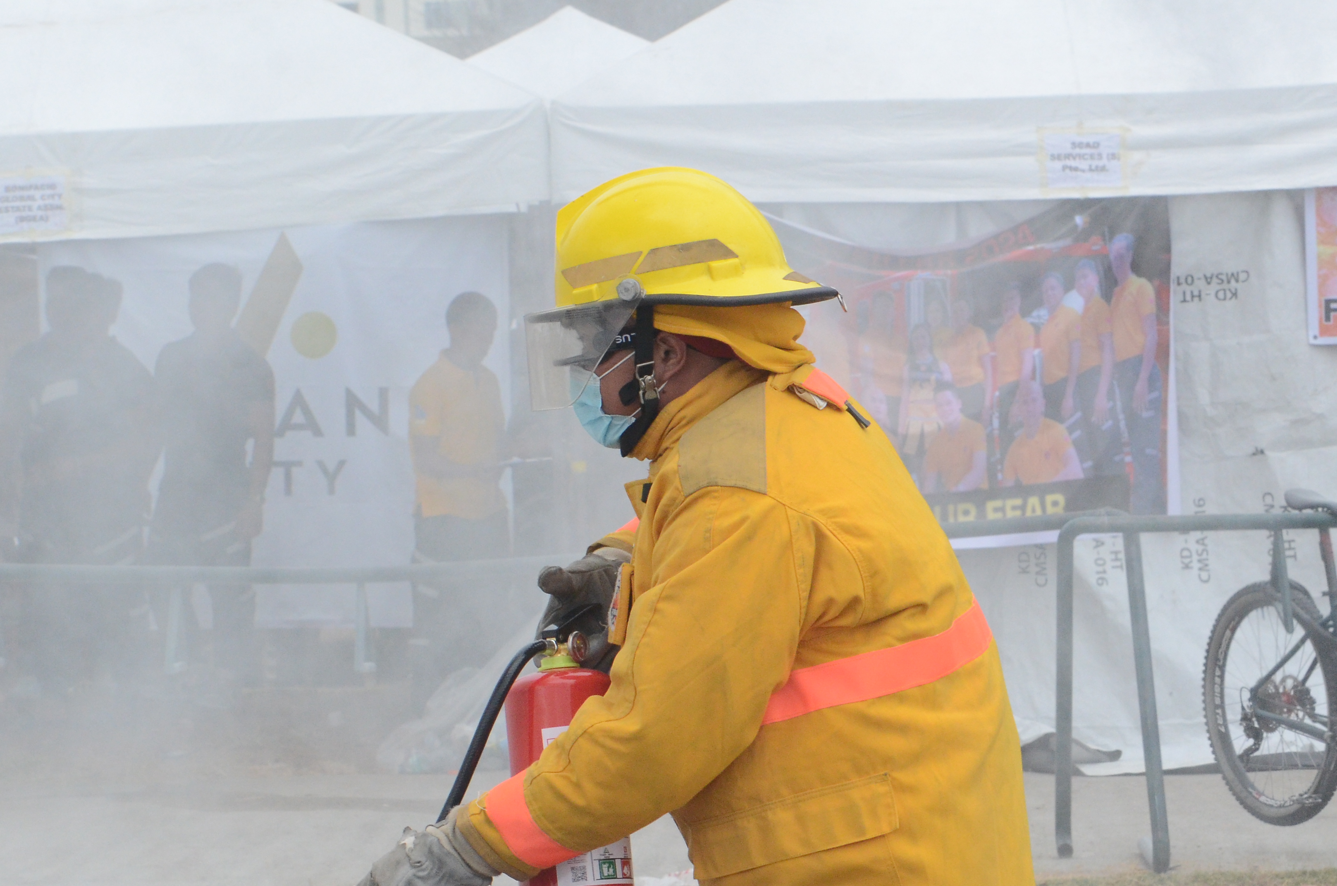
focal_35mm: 160
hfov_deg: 12.8
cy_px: 616
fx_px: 5930
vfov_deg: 8.5
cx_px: 426
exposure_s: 1/1250
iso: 1600
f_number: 9
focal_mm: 70
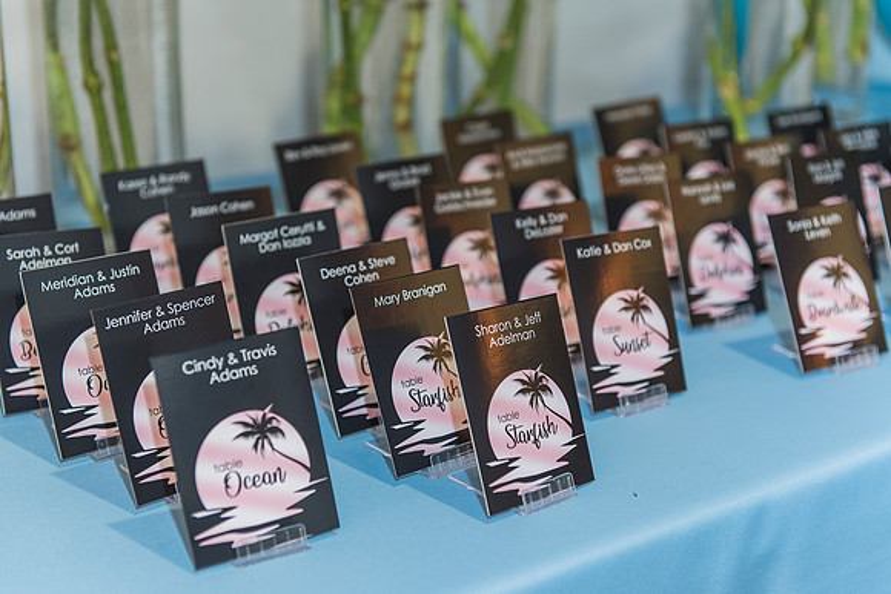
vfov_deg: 22.6
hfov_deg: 33.4
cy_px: 297
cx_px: 446
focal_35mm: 60
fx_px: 1485
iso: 1250
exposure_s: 1/100
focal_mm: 60
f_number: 3.5
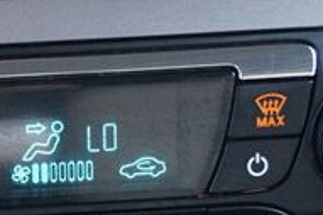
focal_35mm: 161
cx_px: -37
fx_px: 1443
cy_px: 207
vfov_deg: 8.5
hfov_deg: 12.5
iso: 2000
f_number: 5
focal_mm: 32
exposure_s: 1/60
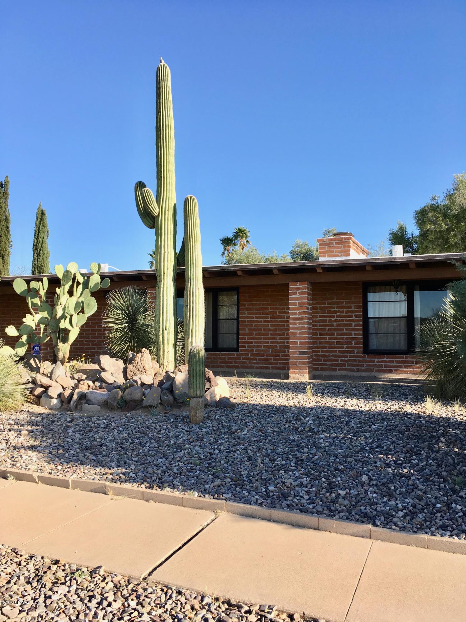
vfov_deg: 61.7
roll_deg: +0.0
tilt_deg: +1.3
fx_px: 521
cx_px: 233
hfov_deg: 48.2
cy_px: 311
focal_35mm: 29
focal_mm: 4.15
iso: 25
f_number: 2.2
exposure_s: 1/810
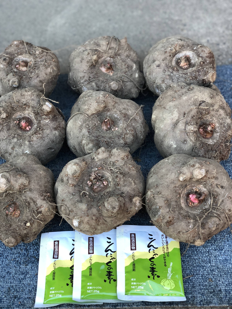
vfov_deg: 36.8
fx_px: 465
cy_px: 154
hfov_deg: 28.0
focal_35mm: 52
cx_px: 116
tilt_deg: -47.8
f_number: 2.4
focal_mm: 6
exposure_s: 1/60
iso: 64
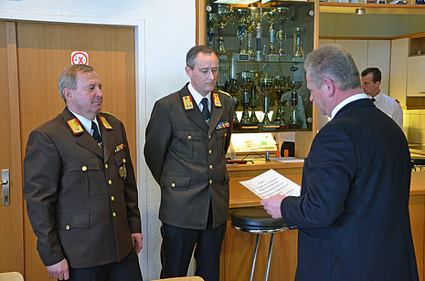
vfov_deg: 29.1
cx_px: 213
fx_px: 542
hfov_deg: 42.8
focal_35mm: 46
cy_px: 140
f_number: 4.2
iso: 2800
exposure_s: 1/30
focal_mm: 30
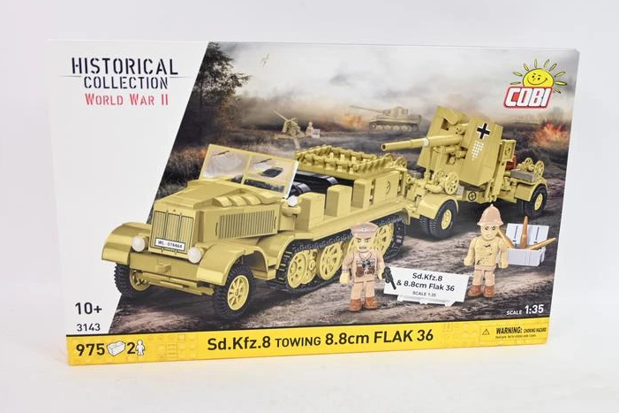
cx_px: 313
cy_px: 202
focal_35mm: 38
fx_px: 649
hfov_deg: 51.0
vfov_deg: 35.2
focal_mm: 24.5
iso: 400
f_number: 4.2
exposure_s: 1/160
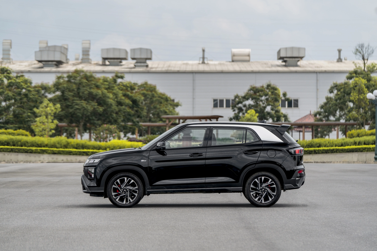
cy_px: 126
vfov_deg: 10.2
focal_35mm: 135
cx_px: 188
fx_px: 1414
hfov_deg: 15.2
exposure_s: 1/500
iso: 100
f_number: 3.5
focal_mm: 135
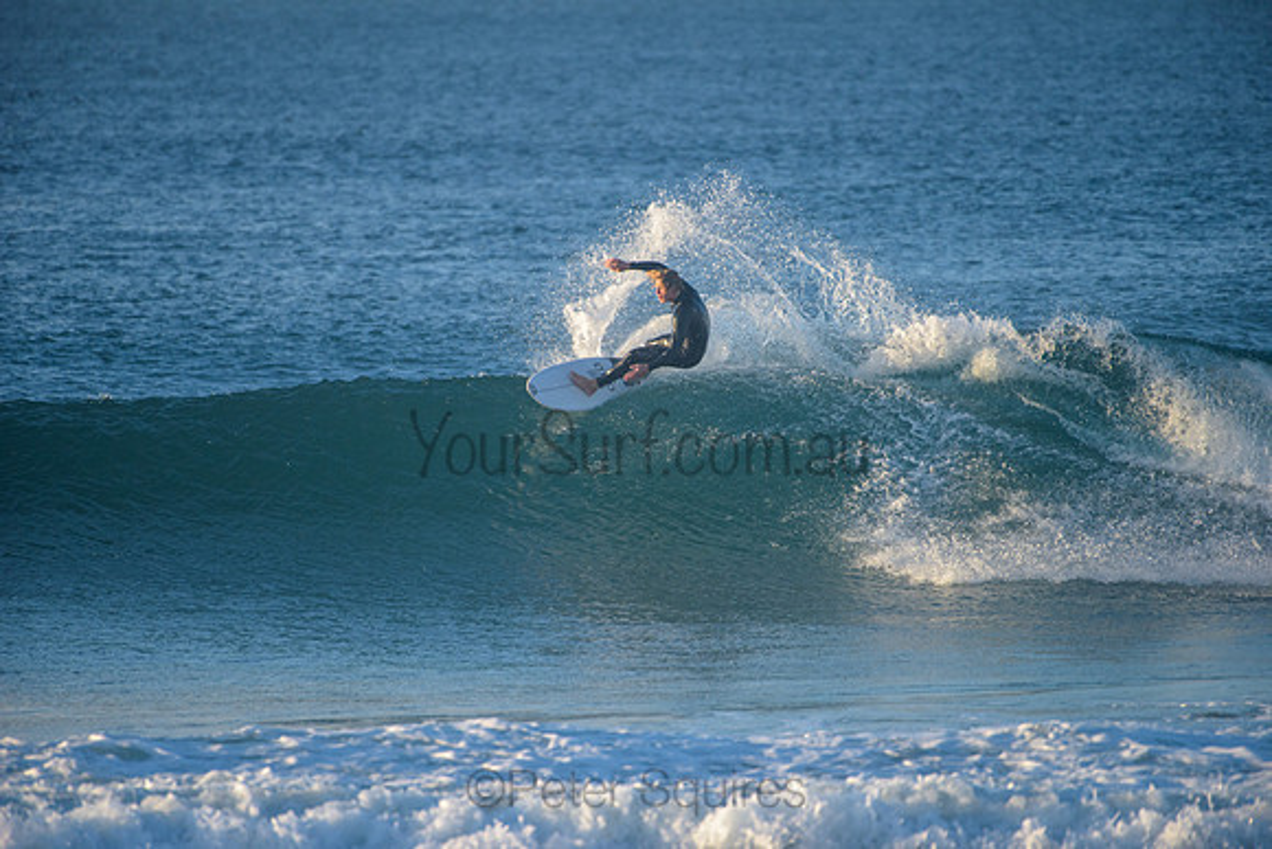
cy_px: 424
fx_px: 17670
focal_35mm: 500
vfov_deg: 2.8
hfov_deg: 4.1
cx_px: 636
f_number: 5.6
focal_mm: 500
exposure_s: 1/2000
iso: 720
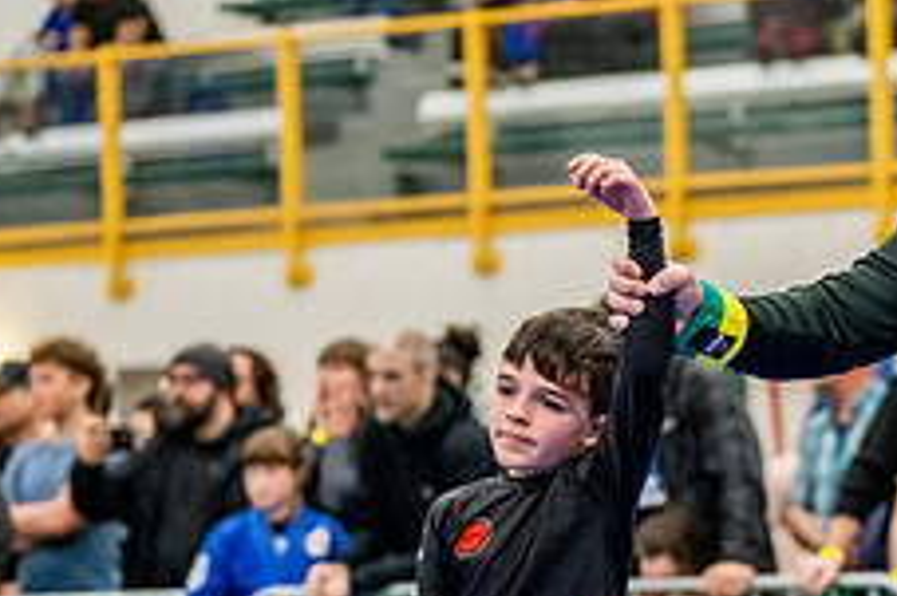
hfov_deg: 10.1
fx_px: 5029
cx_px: 1019
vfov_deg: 6.8
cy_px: 570
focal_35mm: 202
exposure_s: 1/500
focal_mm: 79
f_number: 2.8
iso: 5000
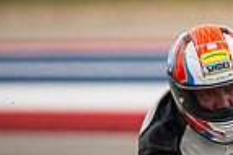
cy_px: 252
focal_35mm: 1216
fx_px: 7861
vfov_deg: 1.1
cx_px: 435
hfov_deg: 1.7
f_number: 2
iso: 500
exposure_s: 1/5000
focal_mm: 200
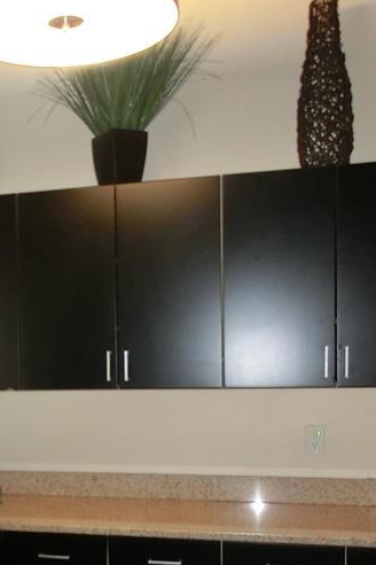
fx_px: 815
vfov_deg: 37.6
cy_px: 398
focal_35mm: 52
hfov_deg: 24.5
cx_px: -21
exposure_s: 1/13
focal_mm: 4.24
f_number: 3
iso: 400
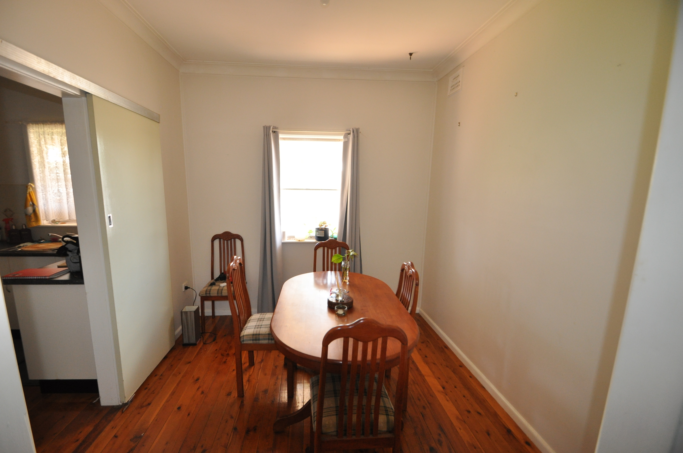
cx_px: 342
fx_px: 284
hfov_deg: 100.5
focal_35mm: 15
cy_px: 226
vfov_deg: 77.2
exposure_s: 1/125
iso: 800
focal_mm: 10
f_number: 3.5
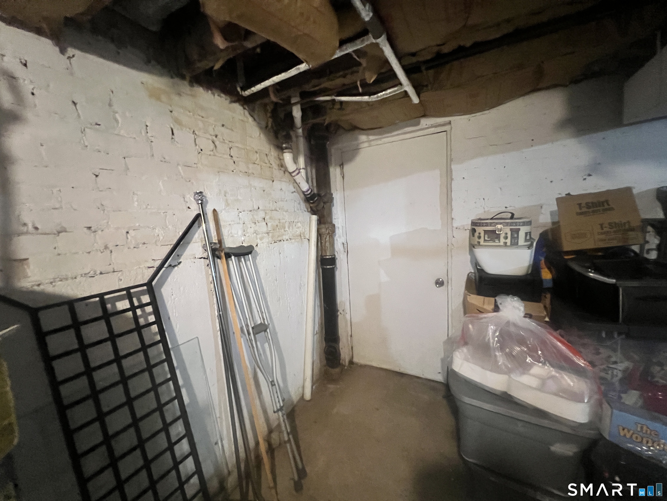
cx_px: 334
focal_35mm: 13
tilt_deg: -7.6
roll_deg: +4.3
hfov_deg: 106.2
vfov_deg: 89.9
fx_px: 250
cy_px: 250
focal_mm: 1.57
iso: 1000
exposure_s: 1/40
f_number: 1.8
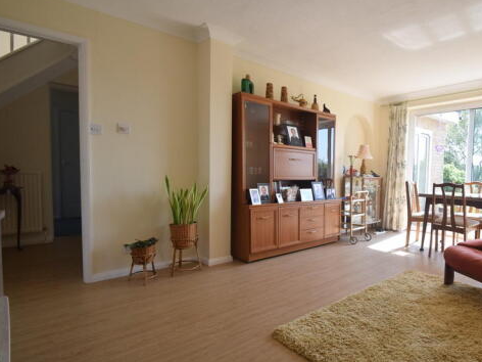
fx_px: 278
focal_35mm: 20
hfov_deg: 79.5
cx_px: 314
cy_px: 202
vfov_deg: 65.8
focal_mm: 10
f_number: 5
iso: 200
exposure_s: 1/100
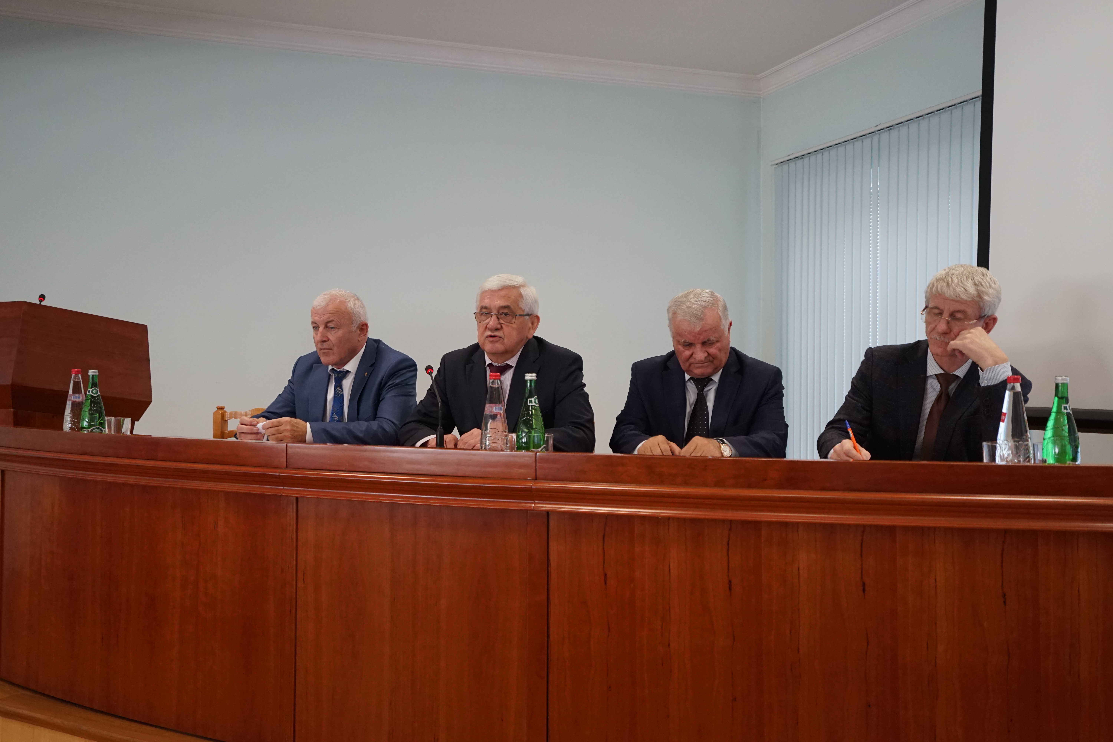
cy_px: 371
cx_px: 556
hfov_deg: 54.4
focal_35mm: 35
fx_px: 1082
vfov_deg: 37.9
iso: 1600
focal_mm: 35
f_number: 4
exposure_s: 1/160
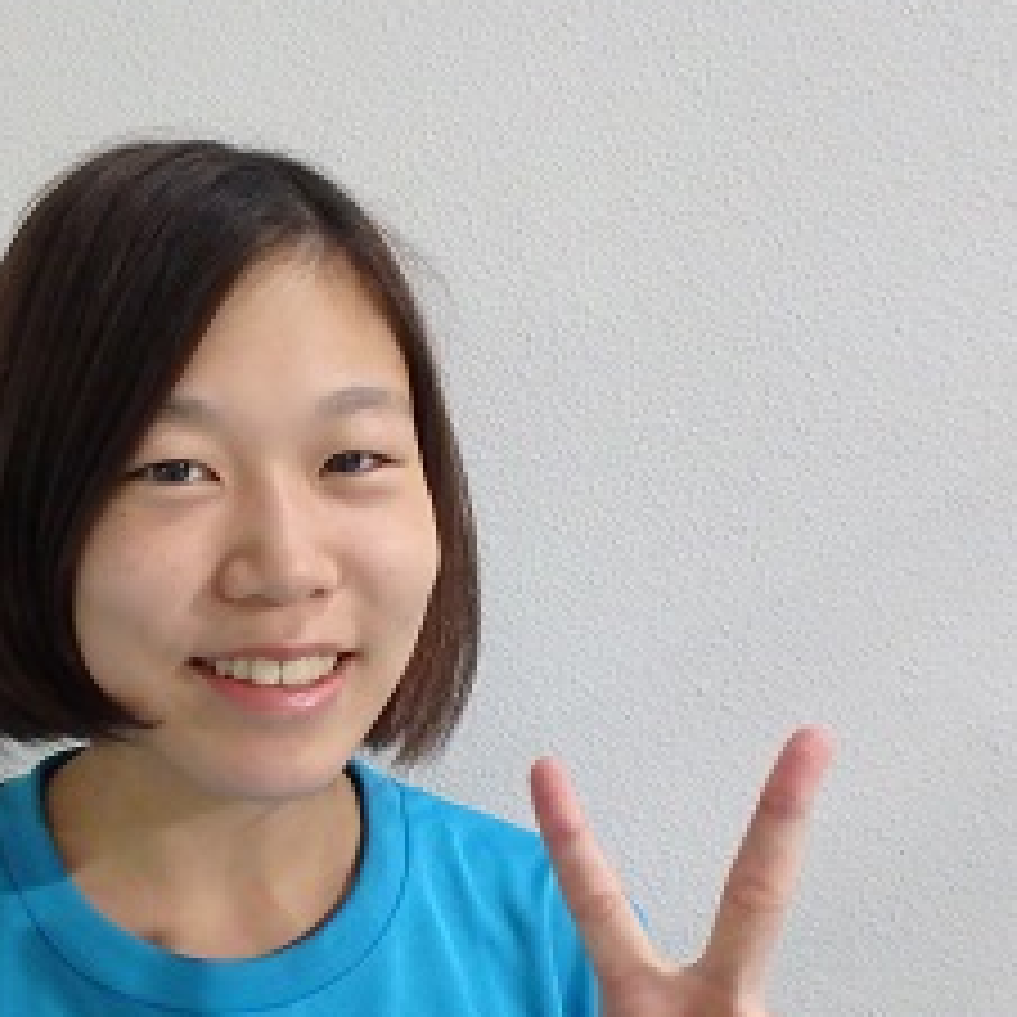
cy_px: 704
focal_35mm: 41
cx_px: 216
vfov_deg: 40.3
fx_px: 1363
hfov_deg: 39.5
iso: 800
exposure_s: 1/30
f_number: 3.5
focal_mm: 3.7
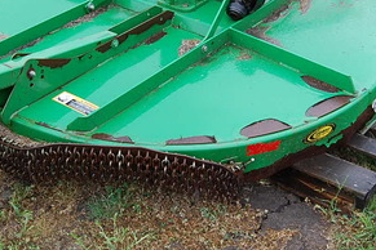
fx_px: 585
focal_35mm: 56
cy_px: 99
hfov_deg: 35.6
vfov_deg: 24.1
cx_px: 171
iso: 400
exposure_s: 1/125
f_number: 5.6
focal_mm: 20
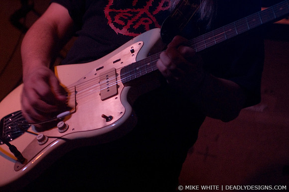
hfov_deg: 19.5
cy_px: 96
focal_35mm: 105
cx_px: 144
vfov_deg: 13.0
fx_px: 842
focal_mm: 70
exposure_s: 1/30
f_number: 2.8
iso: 1600
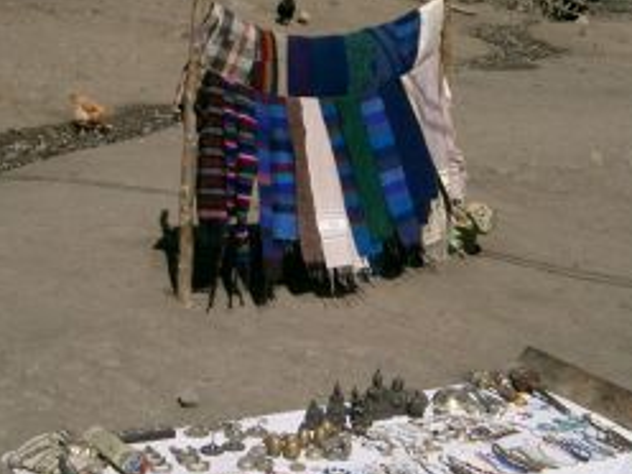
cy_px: 268
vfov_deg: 21.9
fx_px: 1223
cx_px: 317
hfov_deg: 29.0
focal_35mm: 67
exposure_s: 1/1600
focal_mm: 8
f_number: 4.8
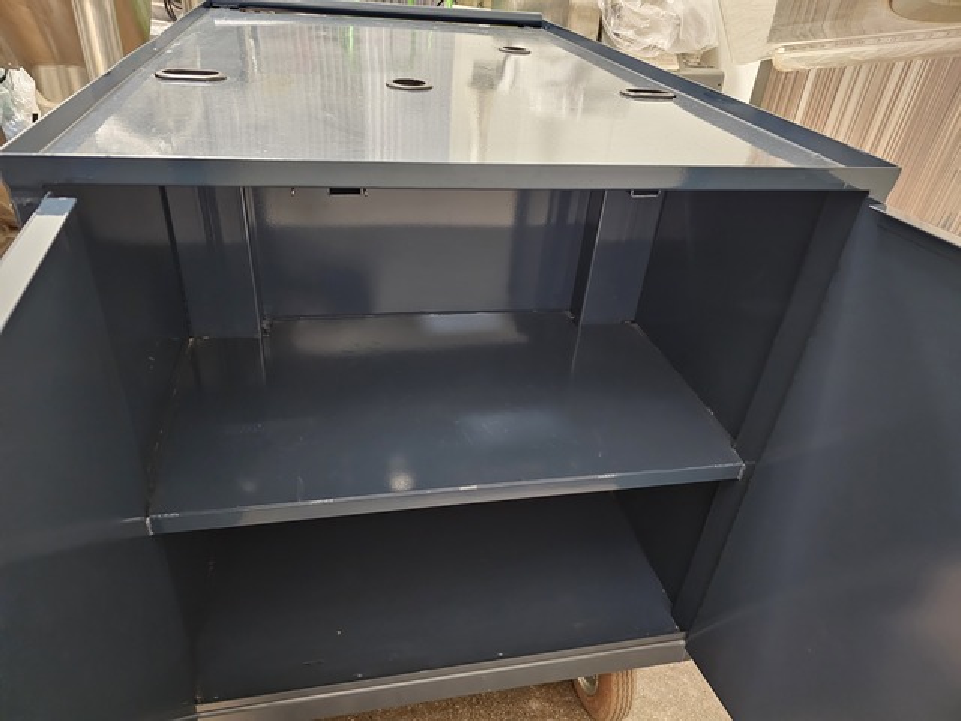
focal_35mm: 23
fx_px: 639
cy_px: 360
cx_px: 480
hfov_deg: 73.9
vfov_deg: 58.9
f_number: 1.7
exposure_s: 1/24
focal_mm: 6.3
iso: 1250
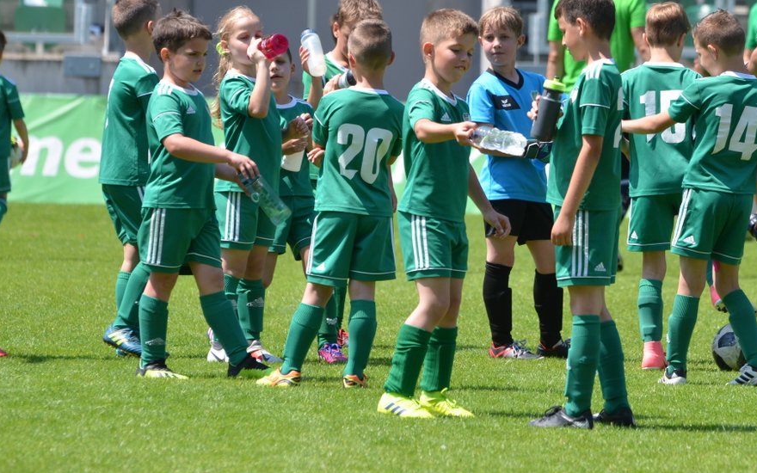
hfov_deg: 4.6
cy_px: 190
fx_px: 9449
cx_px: 514
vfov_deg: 2.9
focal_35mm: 458
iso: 200
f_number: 5.6
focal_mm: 220
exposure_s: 1/500
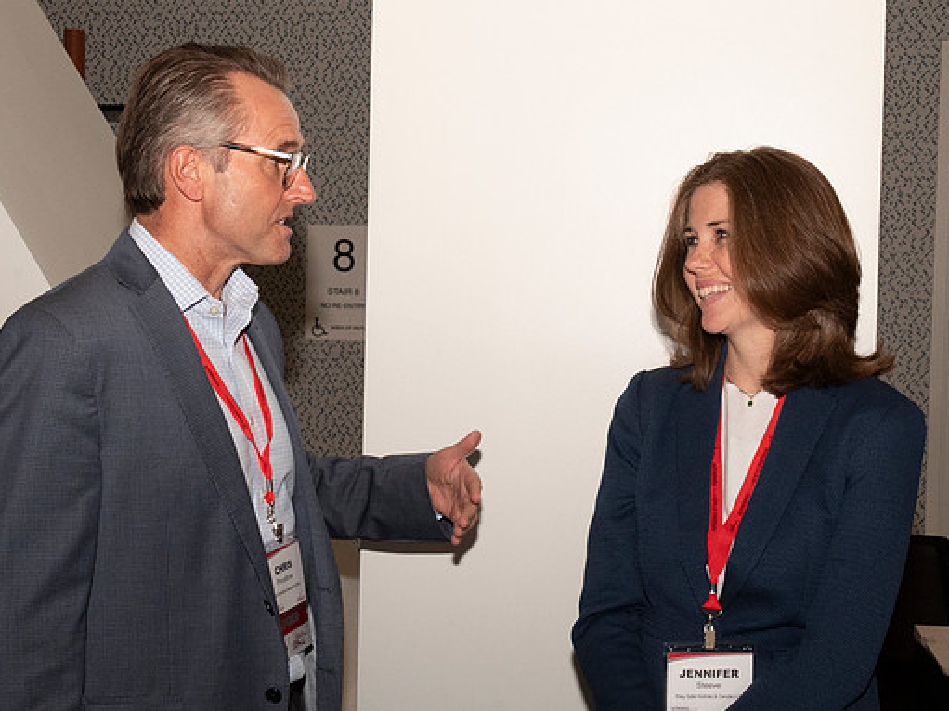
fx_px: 1590
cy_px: 354
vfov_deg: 25.2
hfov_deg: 33.2
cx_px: 503
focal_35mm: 58
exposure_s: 1/160
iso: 2000
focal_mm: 32
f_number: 13
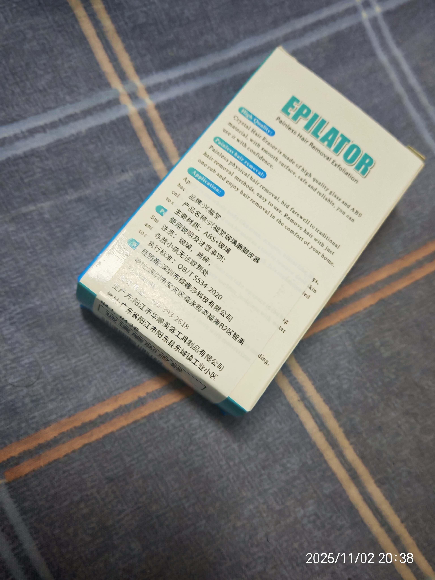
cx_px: 218
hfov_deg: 40.7
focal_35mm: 35
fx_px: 586
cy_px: 290
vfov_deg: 52.6
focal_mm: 6.67
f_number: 1.9
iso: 800
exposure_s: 1/25
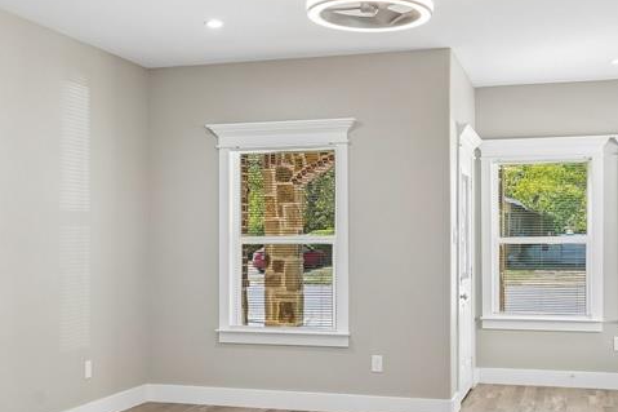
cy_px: 239
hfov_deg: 41.0
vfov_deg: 28.0
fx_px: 825
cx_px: 286
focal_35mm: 48
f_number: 8
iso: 400
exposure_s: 1/50
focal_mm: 22.5
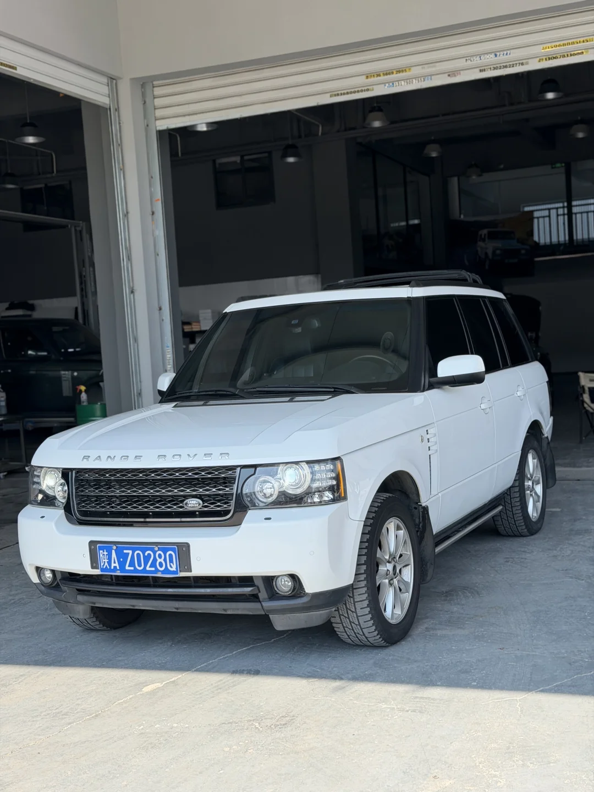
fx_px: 1098
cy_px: 396
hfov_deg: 30.3
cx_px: 297
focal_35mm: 48
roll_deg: +0.6
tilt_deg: -1.5
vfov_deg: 39.7
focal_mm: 6.76
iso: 64
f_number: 1.78
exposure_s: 1/1285
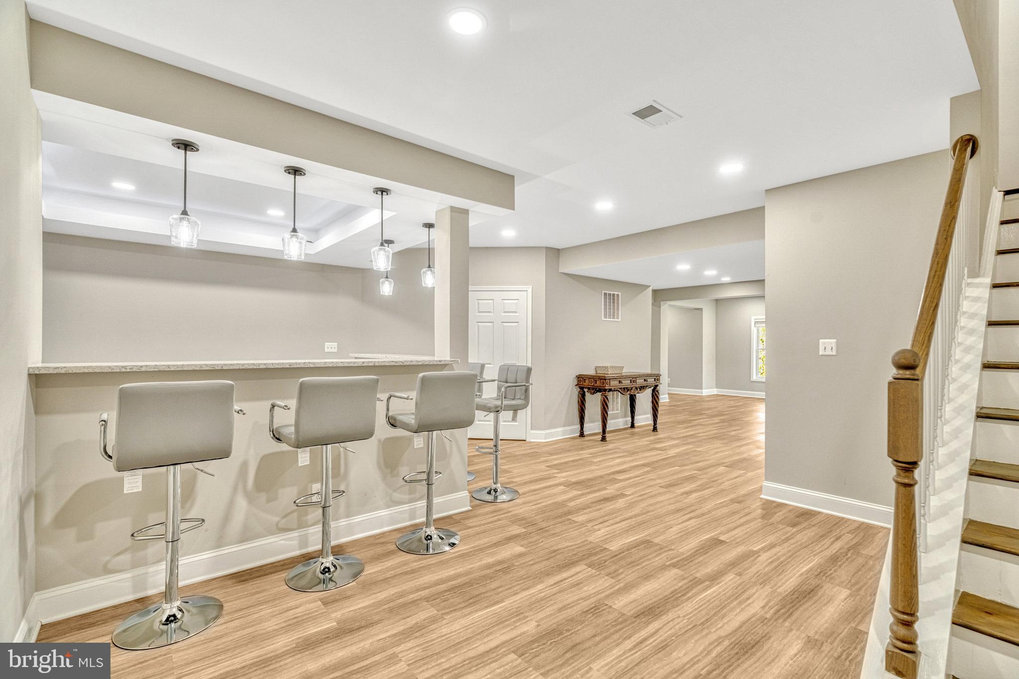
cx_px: 510
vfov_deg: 73.7
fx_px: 453
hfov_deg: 96.7
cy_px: 340
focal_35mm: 16
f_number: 7.1
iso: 1250
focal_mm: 16
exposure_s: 1/25
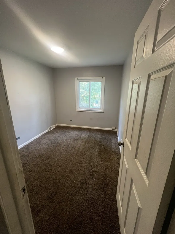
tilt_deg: -13.5
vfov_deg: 106.2
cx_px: 88
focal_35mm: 13
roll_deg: +0.9
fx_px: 88
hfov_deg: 89.9
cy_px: 117
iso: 250
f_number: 1.8
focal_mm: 1.57
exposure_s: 1/60
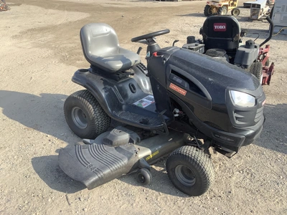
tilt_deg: -27.1
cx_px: 144
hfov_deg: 58.4
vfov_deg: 45.4
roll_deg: +1.3
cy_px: 108
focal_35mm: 31
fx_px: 257
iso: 25
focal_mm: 3.3
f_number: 2.4
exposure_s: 1/509
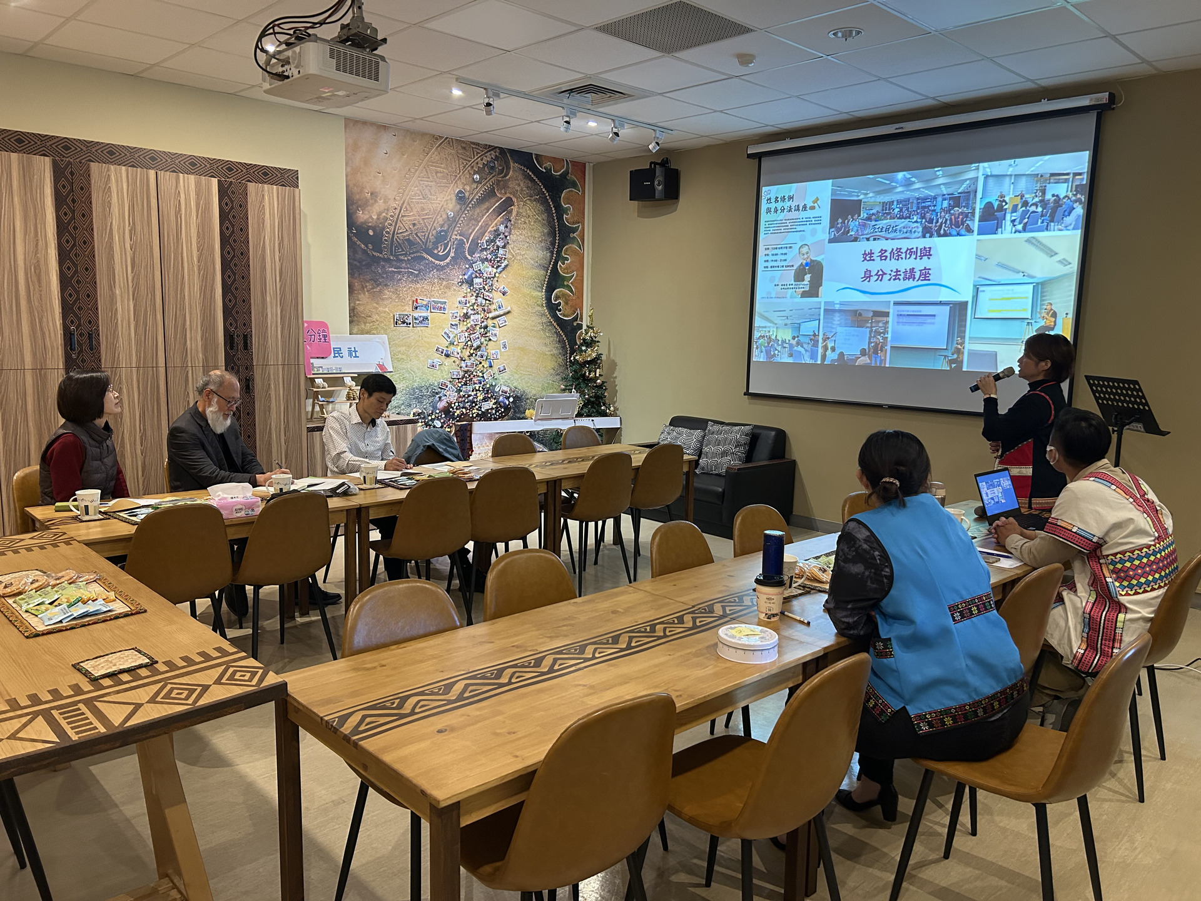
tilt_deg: -8.3
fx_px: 902
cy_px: 450
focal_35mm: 26
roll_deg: -1.2
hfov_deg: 67.3
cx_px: 600
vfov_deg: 53.1
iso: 250
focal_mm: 5.7
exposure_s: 1/60
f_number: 1.5
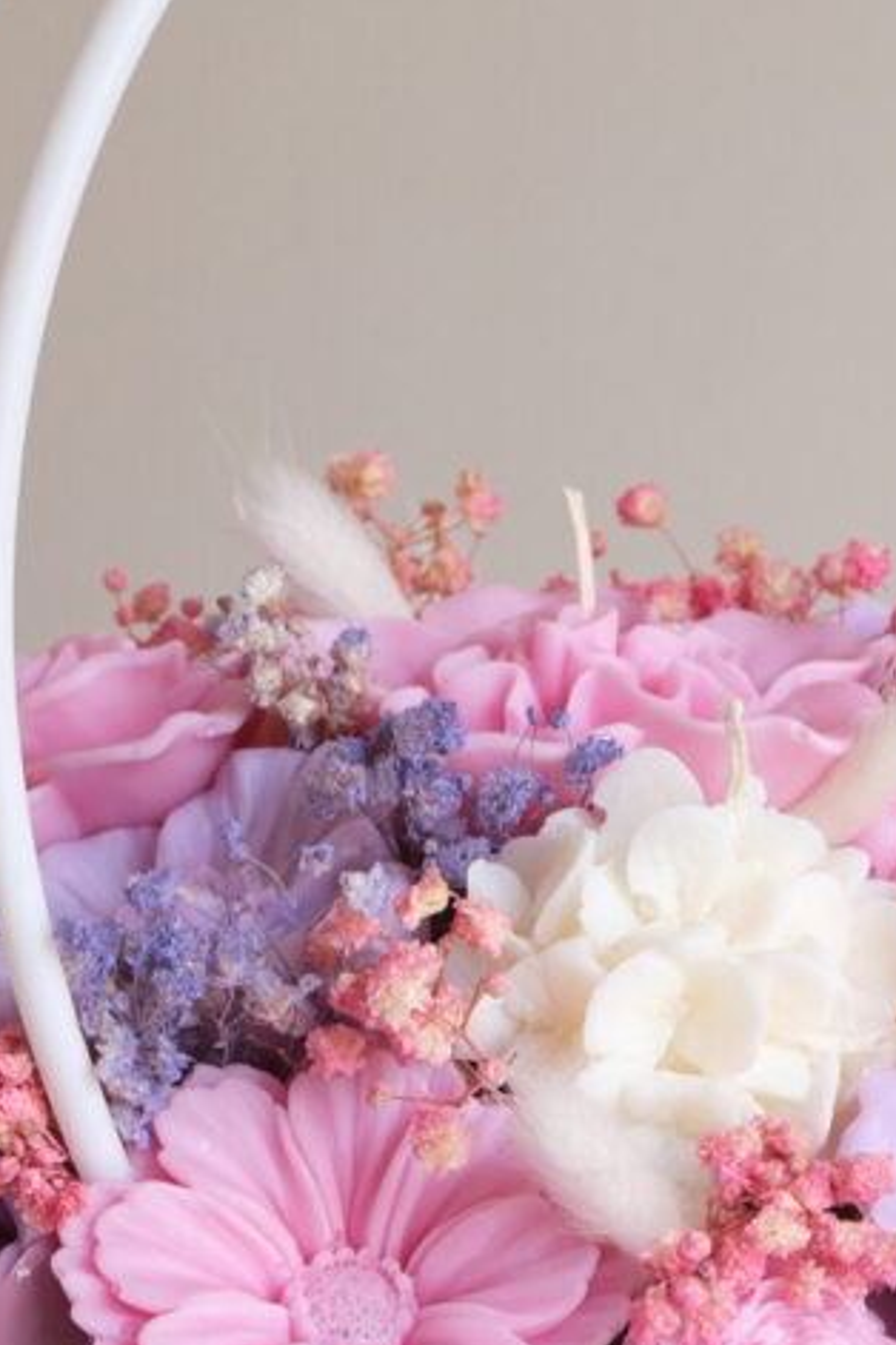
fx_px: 3808
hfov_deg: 13.4
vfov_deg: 19.6
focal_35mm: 102
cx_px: 665
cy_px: 1222
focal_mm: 21.5
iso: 1000
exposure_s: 1/110
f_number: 5.6
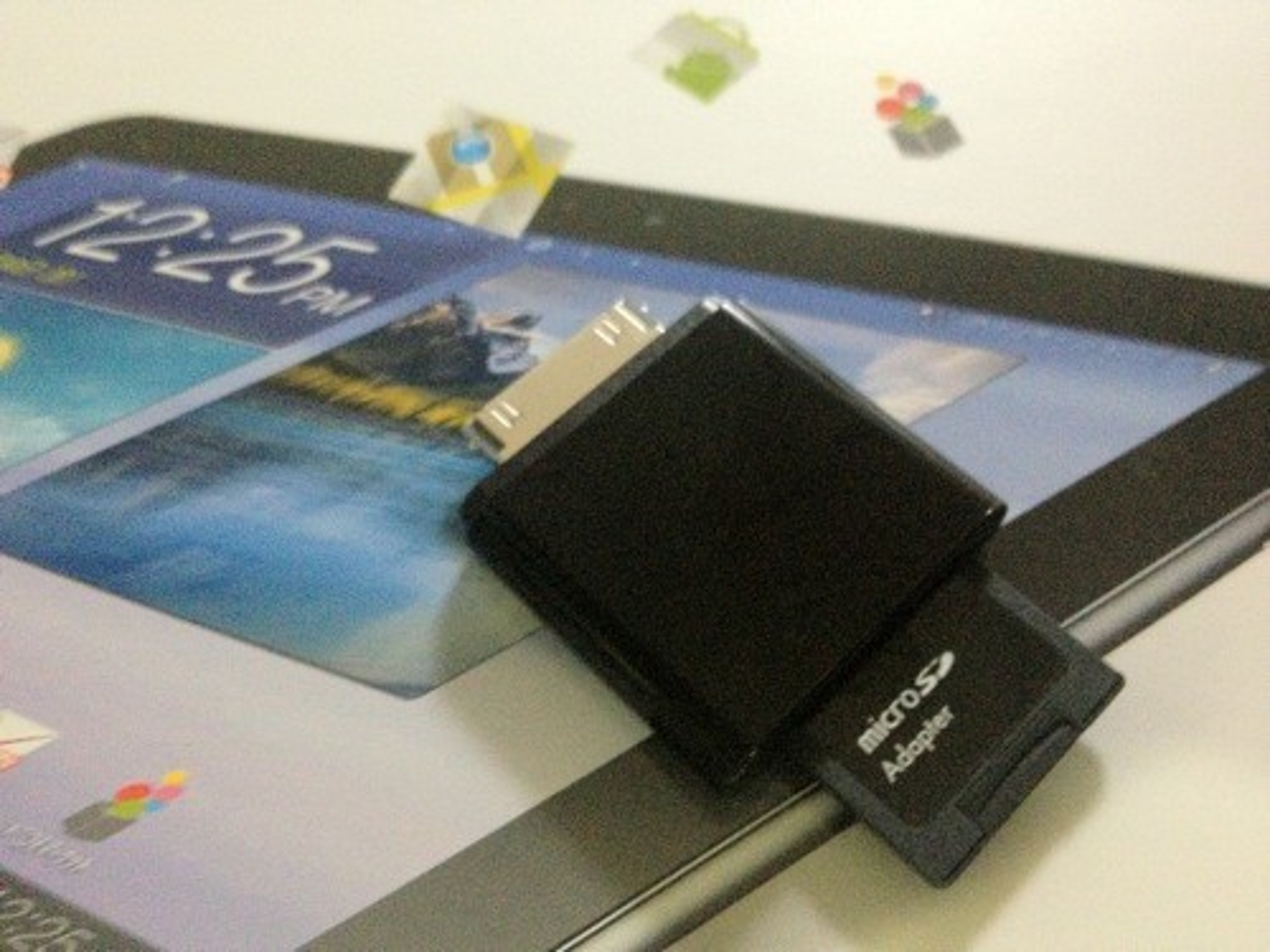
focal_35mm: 35
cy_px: 476
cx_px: 635
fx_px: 1284
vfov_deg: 40.7
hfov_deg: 52.6
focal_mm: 4.28
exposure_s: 1/17
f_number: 2.4
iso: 640
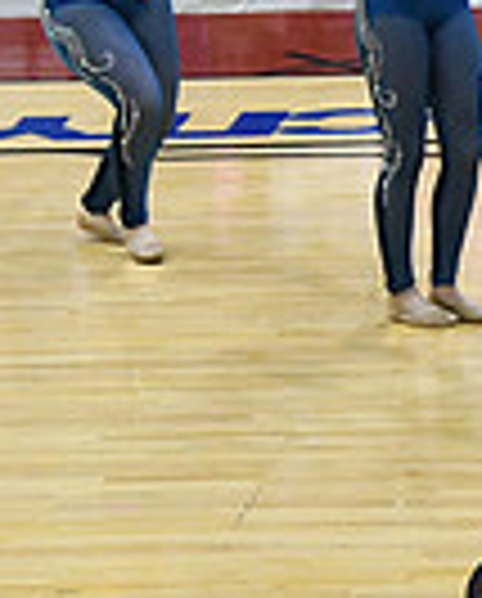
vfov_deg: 4.5
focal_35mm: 429
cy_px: 344
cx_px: 1266
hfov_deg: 3.6
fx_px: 7624
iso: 6400
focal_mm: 70
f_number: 4
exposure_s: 1/500
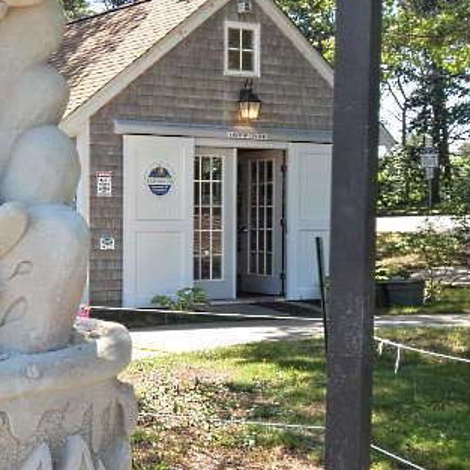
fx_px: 876
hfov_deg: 29.2
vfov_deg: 30.0
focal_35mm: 57
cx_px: 77
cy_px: 249
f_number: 3.2
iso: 125
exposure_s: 1/800
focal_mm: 5.6
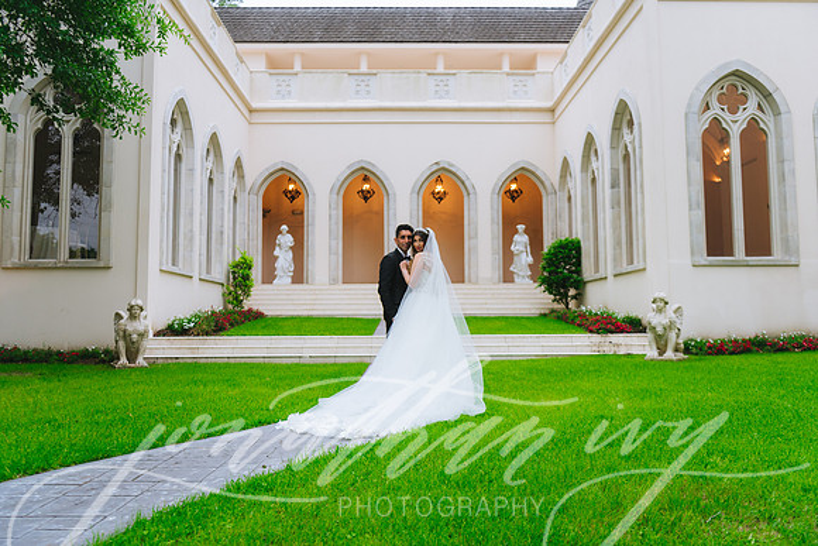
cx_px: 409
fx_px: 705
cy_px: 273
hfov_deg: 60.3
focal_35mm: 31
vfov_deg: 42.3
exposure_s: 1/125
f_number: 2.8
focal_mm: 31
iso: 320
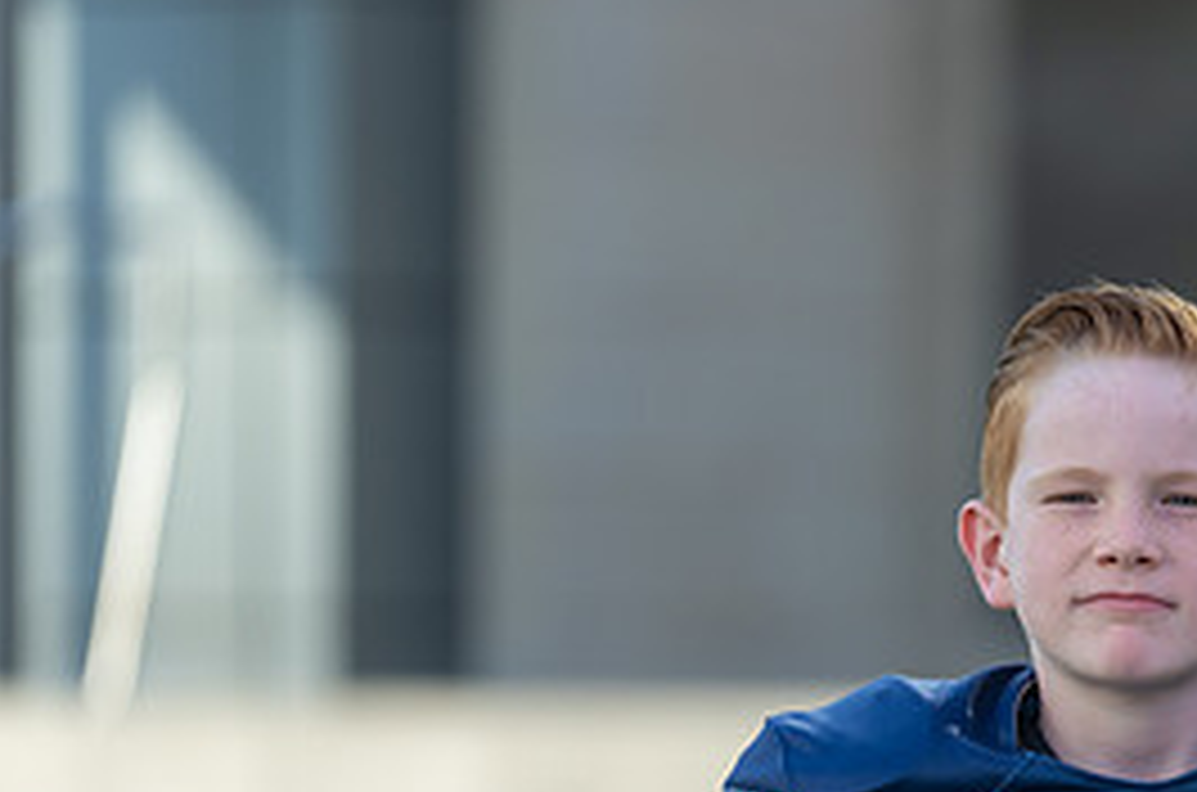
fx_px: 14164
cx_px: 1188
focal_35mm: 427
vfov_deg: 3.2
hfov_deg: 4.8
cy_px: 868
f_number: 2.8
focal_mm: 186
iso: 100
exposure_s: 1/500
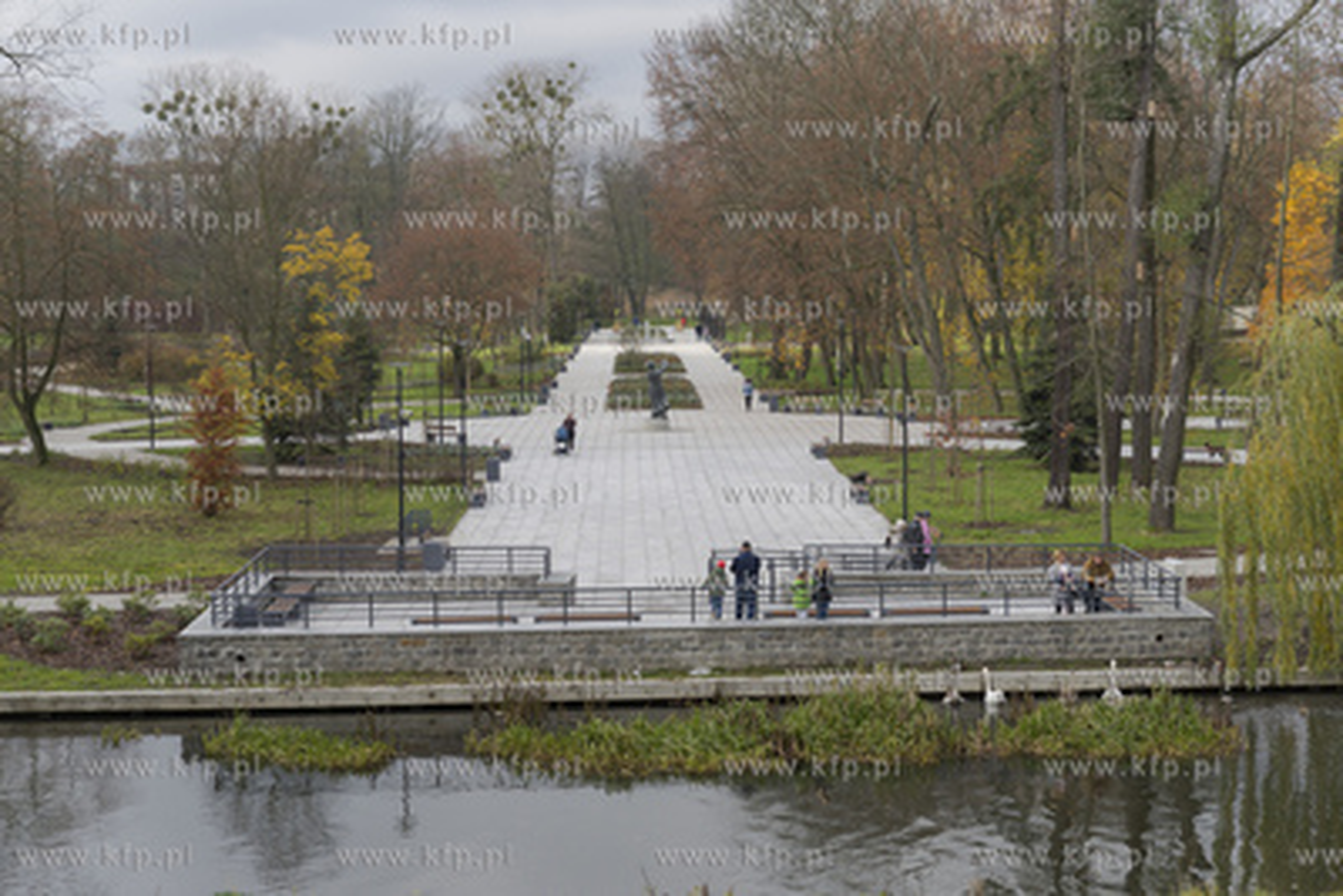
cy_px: 448
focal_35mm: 62
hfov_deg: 32.4
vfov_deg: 21.9
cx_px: 672
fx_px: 2314
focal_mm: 62
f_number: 3.5
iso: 400
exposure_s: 1/1600
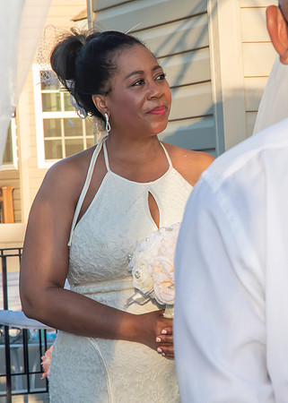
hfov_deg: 6.8
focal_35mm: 213
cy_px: 188
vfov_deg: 9.5
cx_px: 252
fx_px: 2436
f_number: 13
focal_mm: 80
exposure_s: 1/250
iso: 400
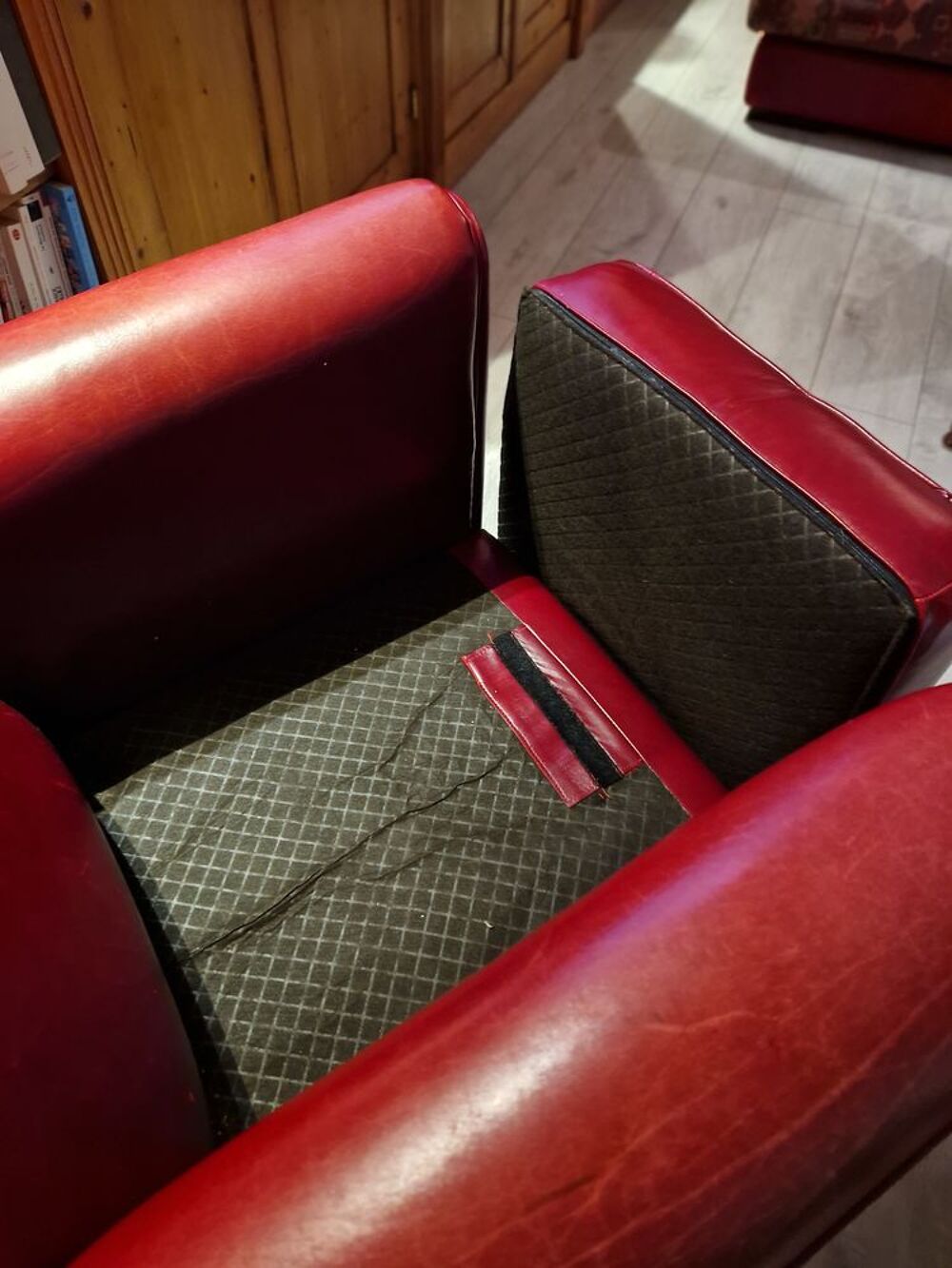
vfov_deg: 73.9
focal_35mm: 23
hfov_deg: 58.9
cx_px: 476
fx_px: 843
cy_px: 634
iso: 400
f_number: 1.8
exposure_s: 1/11
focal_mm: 5.4
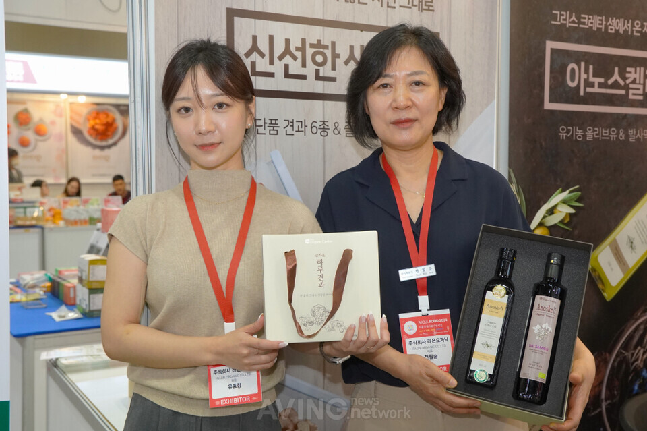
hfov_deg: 51.3
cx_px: 324
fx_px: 674
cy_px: 216
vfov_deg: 35.5
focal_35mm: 38
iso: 1600
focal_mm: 25
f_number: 4
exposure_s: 1/160
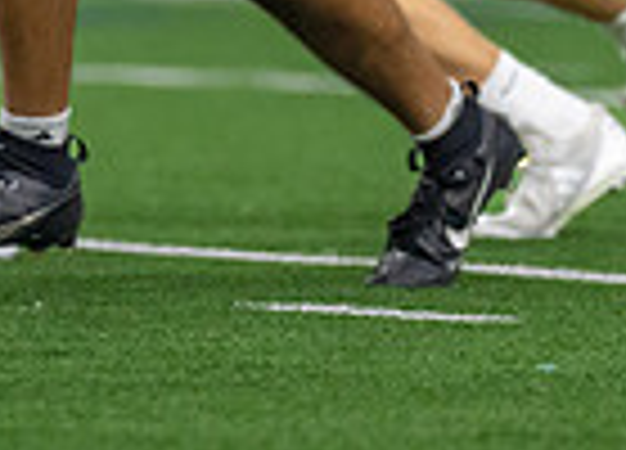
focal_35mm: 1103
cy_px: -290
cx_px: -42
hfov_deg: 1.8
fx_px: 19658
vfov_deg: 1.3
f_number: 2.8
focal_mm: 200
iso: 2000
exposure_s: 1/1000
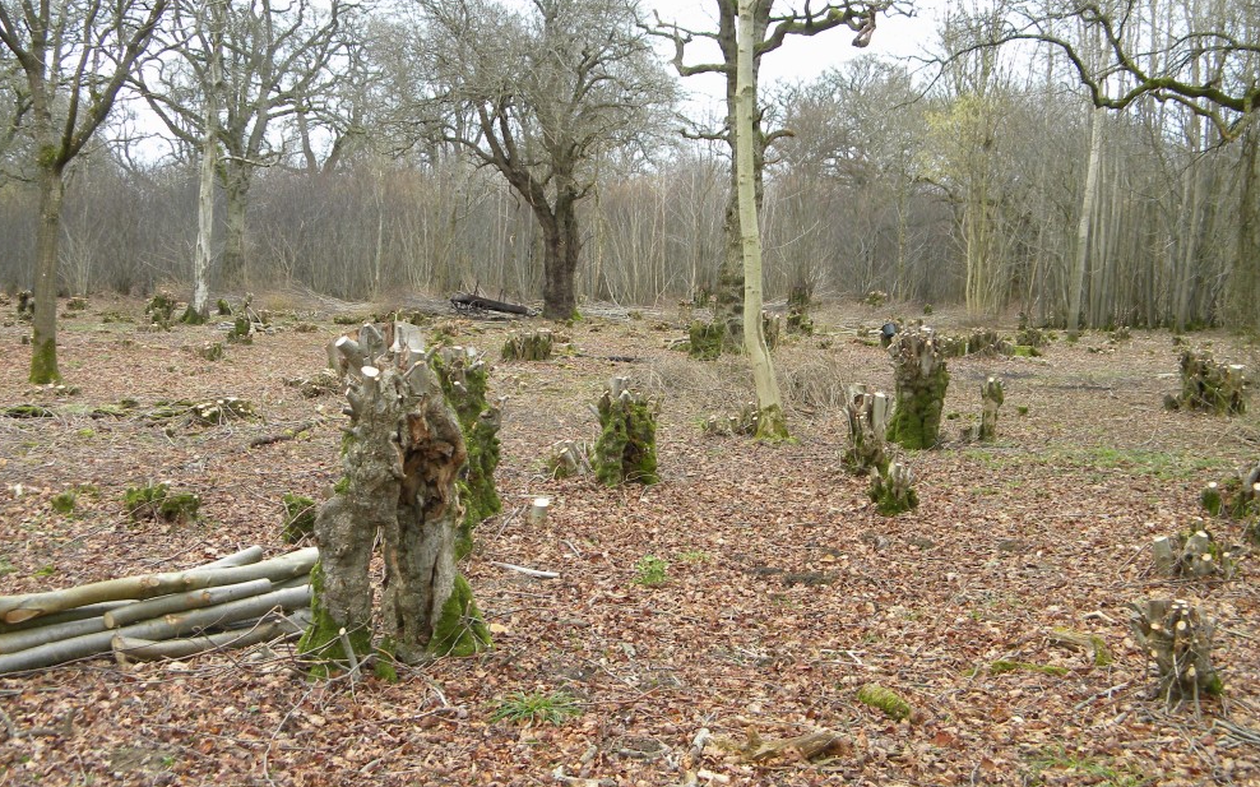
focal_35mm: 44
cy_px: 452
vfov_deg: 29.2
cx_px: 624
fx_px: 1511
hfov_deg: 45.3
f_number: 3.8
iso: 104
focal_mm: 7.3
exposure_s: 1/59.7
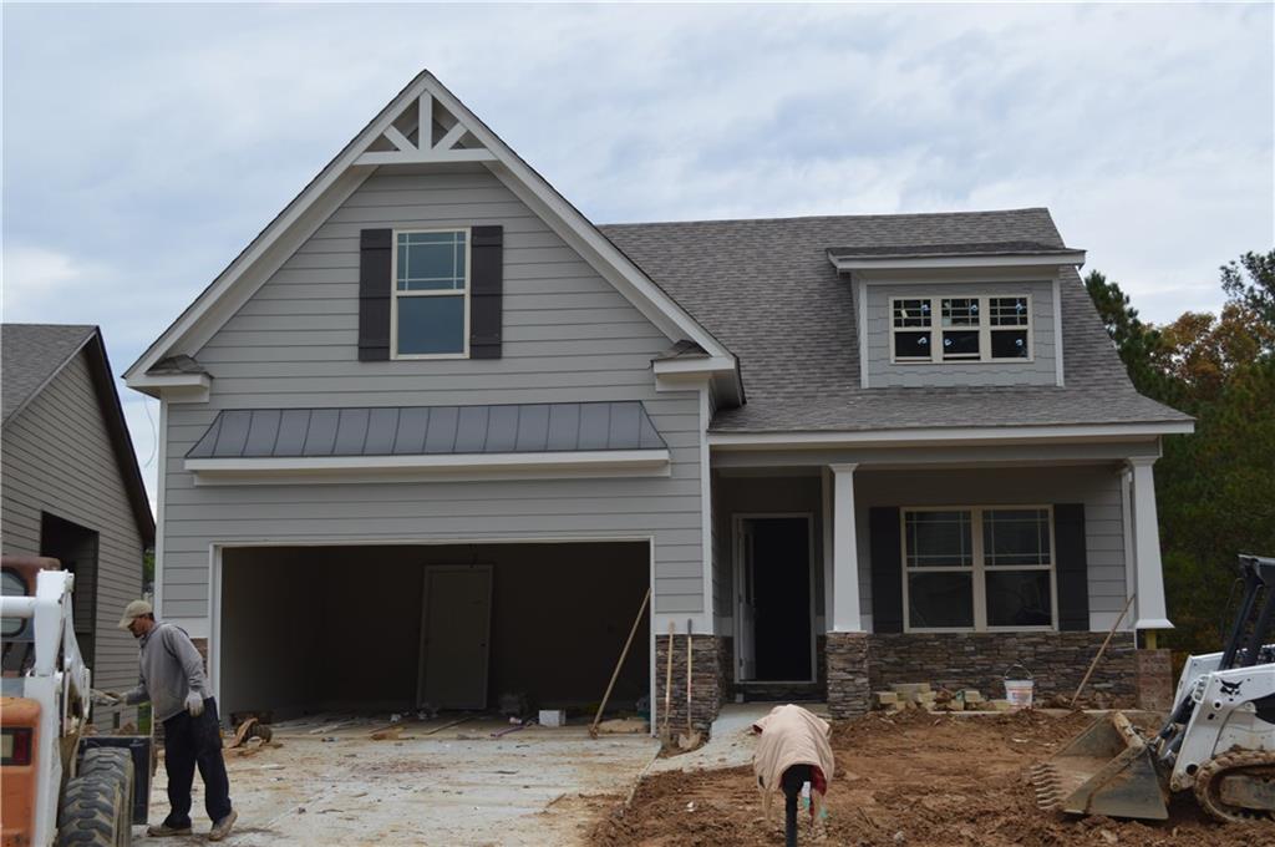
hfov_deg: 45.0
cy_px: 424
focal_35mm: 44
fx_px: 1539
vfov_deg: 30.8
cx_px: 638
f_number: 6.3
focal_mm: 29
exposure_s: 1/160
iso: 100
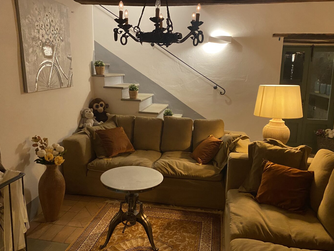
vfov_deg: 48.2
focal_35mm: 29
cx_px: 169
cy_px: 117
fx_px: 280
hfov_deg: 61.7
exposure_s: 1/33
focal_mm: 4.25
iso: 500
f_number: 1.8
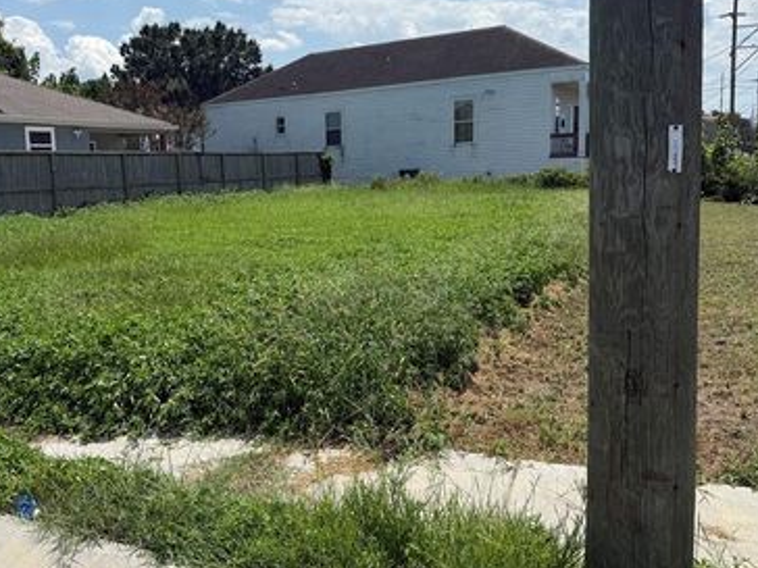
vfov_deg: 42.9
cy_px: 263
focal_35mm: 33
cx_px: 260
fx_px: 723
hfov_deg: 54.4
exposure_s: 1/6173
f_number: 1.78
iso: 80
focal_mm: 6.76
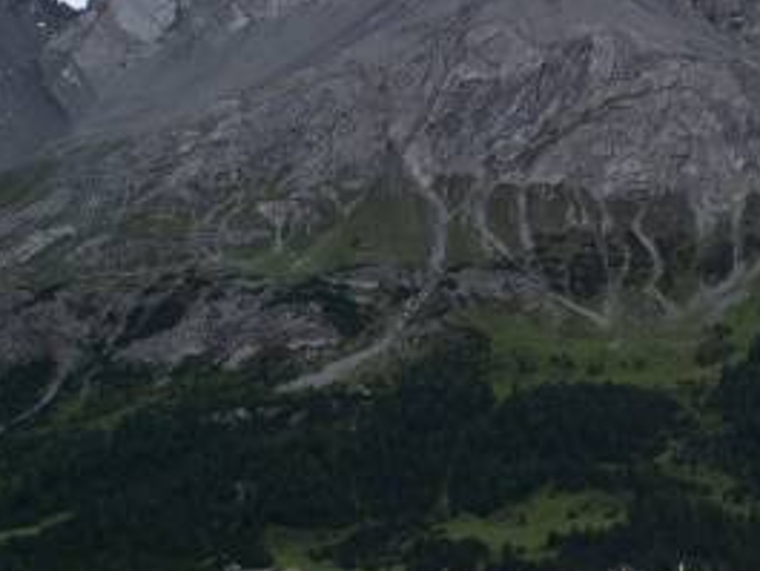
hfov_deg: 14.8
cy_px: 290
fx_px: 2899
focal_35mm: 132
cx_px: 657
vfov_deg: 11.2
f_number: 4.5
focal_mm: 12.4
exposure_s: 1/500
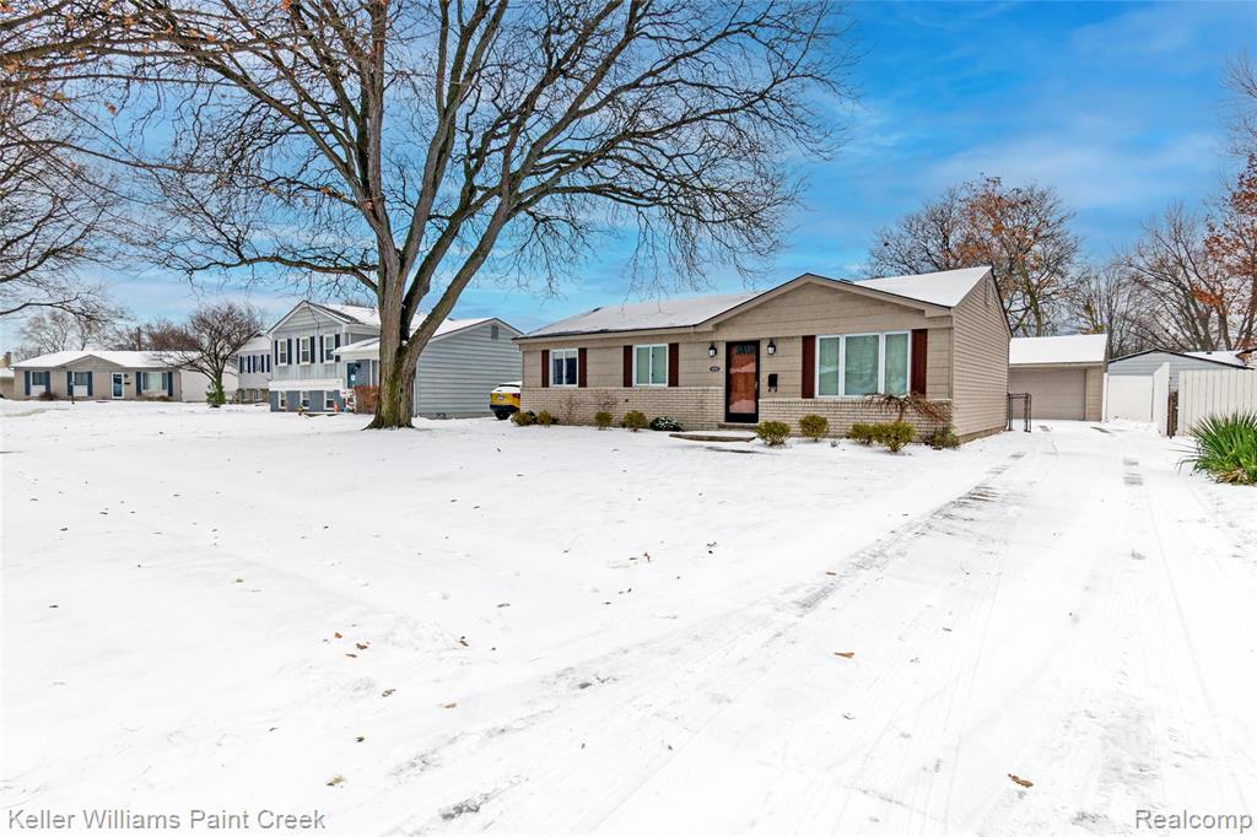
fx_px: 628
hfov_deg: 90.0
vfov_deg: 67.3
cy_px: 418
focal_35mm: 18
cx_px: 628
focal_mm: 12
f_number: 13
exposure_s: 1/80
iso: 800
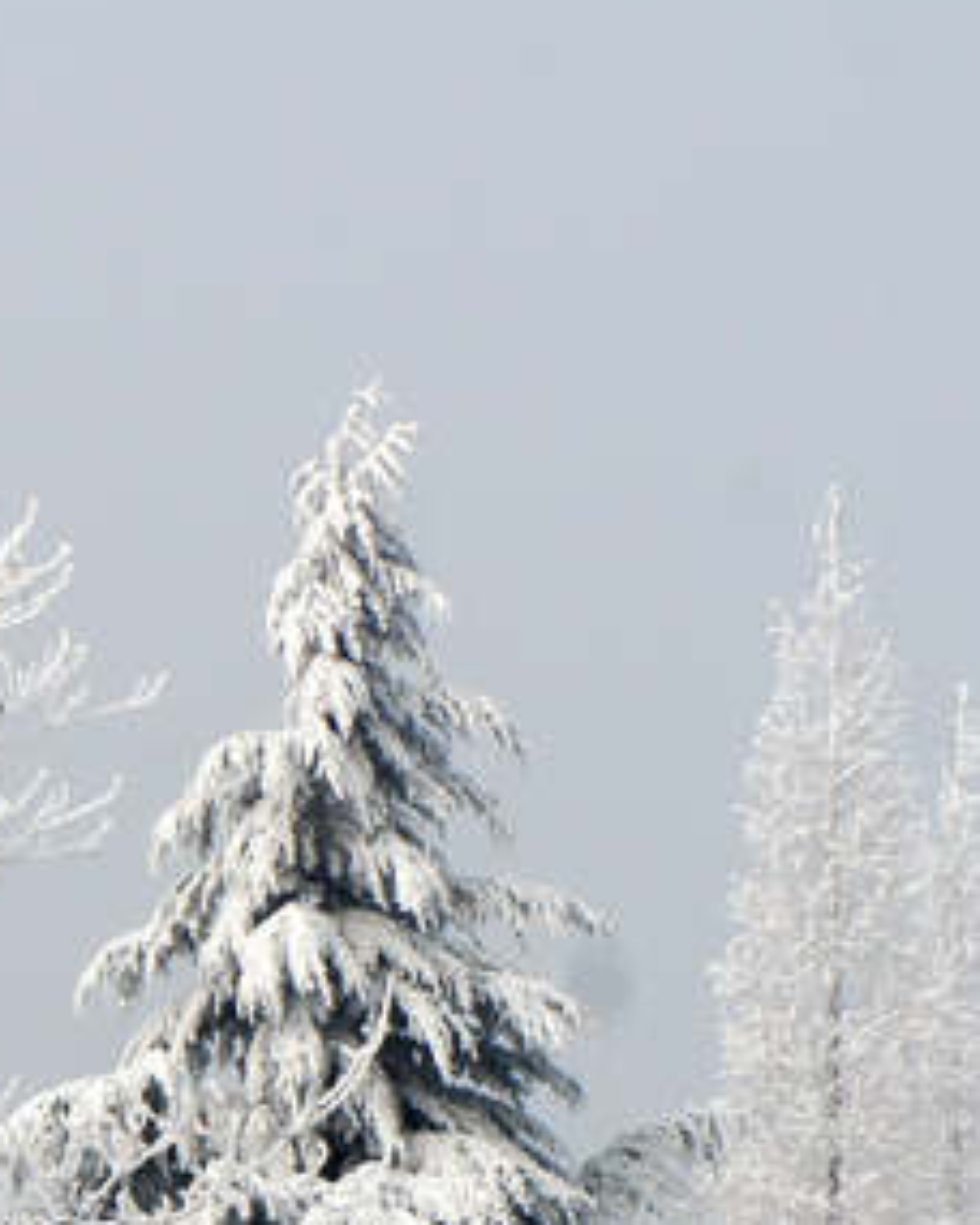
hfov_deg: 5.5
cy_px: 1438
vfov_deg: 6.9
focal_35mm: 278
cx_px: -511
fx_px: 10067
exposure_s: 1/400
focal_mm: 55
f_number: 9
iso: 200
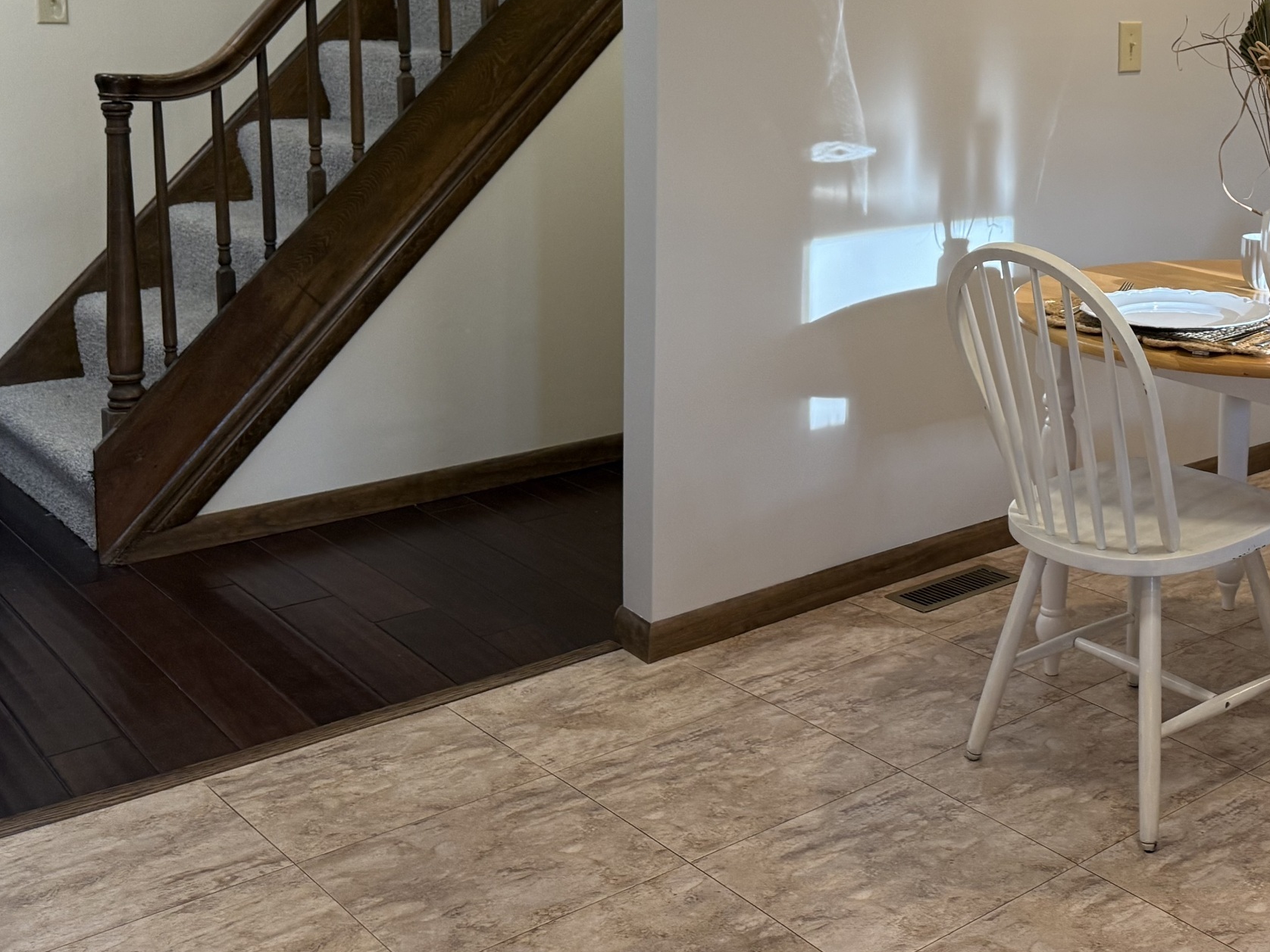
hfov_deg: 40.5
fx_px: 1614
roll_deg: -1.2
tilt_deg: -7.5
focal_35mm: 44
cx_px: 1079
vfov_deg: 31.8
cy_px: 163
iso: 200
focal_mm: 6.76
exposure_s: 1/120
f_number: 1.78
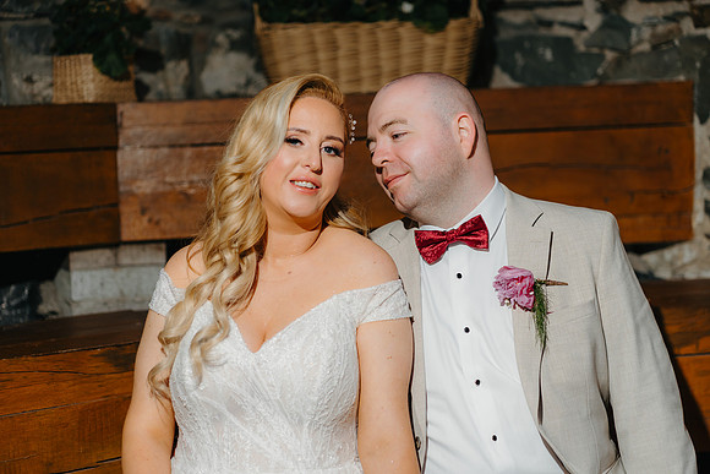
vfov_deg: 15.7
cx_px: 355
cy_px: 237
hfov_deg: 23.4
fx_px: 1717
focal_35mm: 87
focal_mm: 85
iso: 100
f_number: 2.5
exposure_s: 1/200
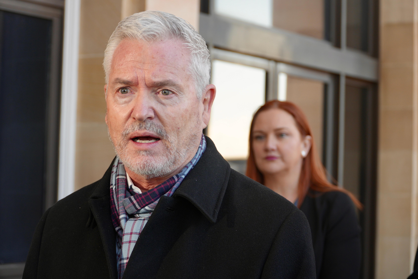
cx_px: 209
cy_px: 140
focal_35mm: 80
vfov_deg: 17.2
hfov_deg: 25.5
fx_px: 923
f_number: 4
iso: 200
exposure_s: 1/160
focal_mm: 53
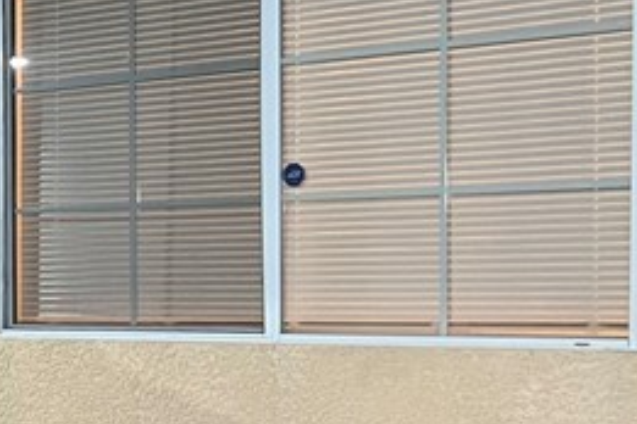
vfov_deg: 12.8
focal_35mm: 106
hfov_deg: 16.7
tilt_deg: -2.6
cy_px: 356
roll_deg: +1.3
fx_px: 1875
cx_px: -437
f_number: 1.5
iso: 500
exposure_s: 1/40
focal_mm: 5.7
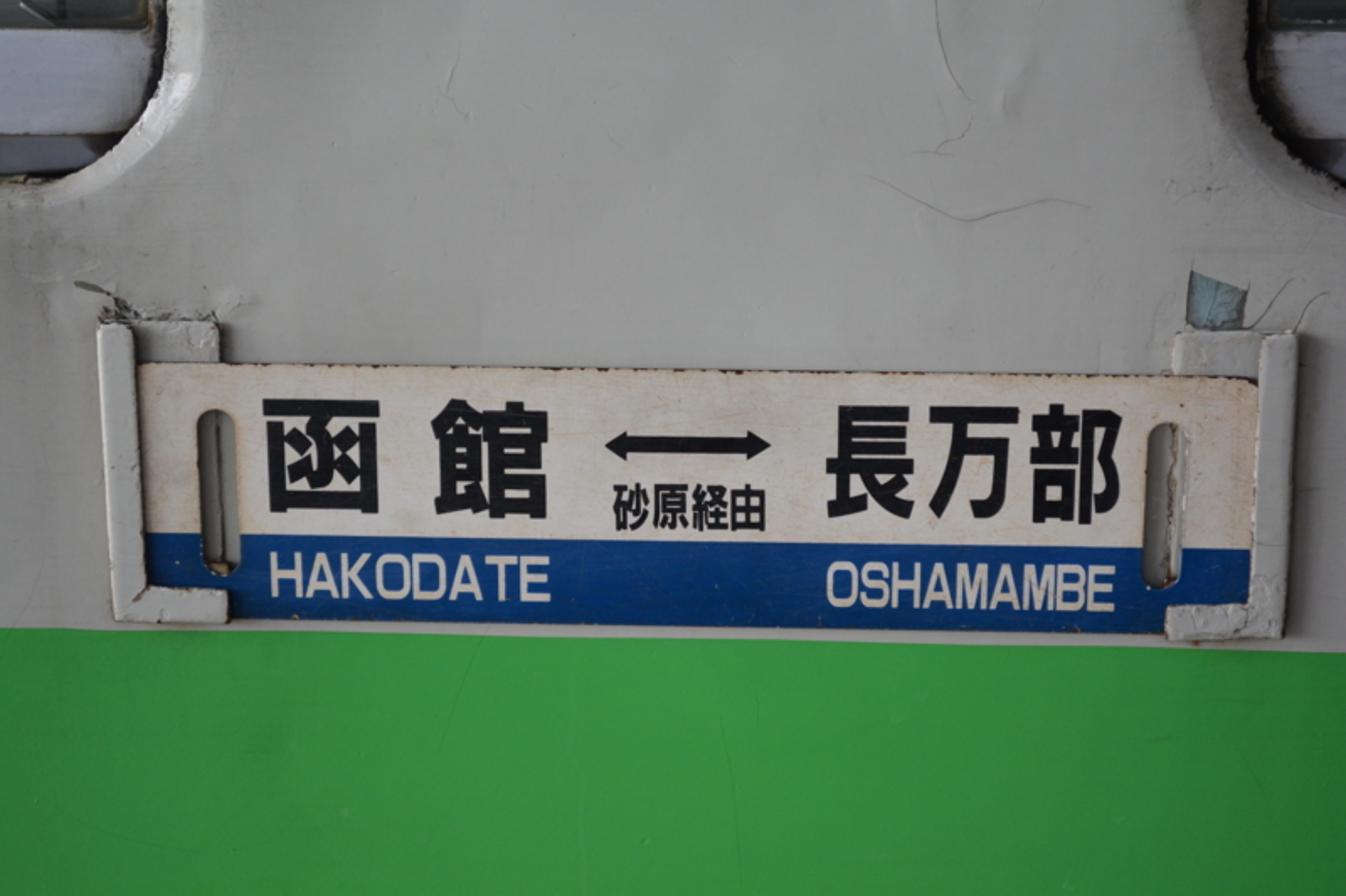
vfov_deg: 16.5
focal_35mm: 82
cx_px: 673
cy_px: 448
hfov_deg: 24.6
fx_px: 3084
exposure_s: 1/640
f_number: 5.6
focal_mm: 55
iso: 800
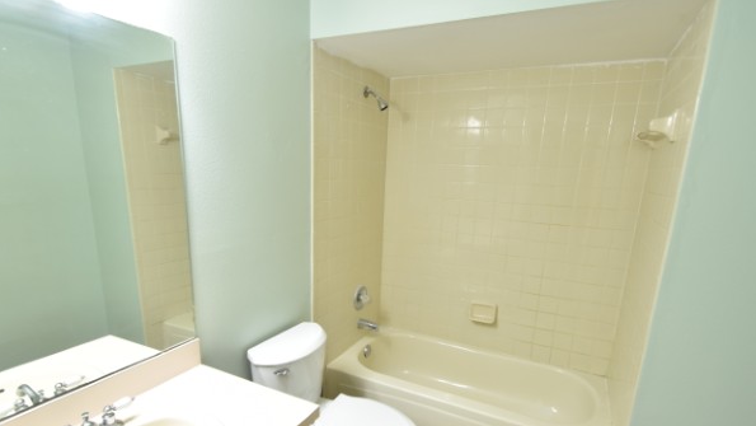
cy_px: 263
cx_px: 367
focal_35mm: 19
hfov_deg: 89.5
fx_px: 381
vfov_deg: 57.7
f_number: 3.5
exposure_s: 1/45
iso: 800
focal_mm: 10
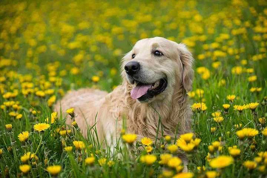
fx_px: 742
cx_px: 134
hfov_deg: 20.4
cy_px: 89
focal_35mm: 100
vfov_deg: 13.7
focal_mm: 100
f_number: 2.8
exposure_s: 1/1000
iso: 160
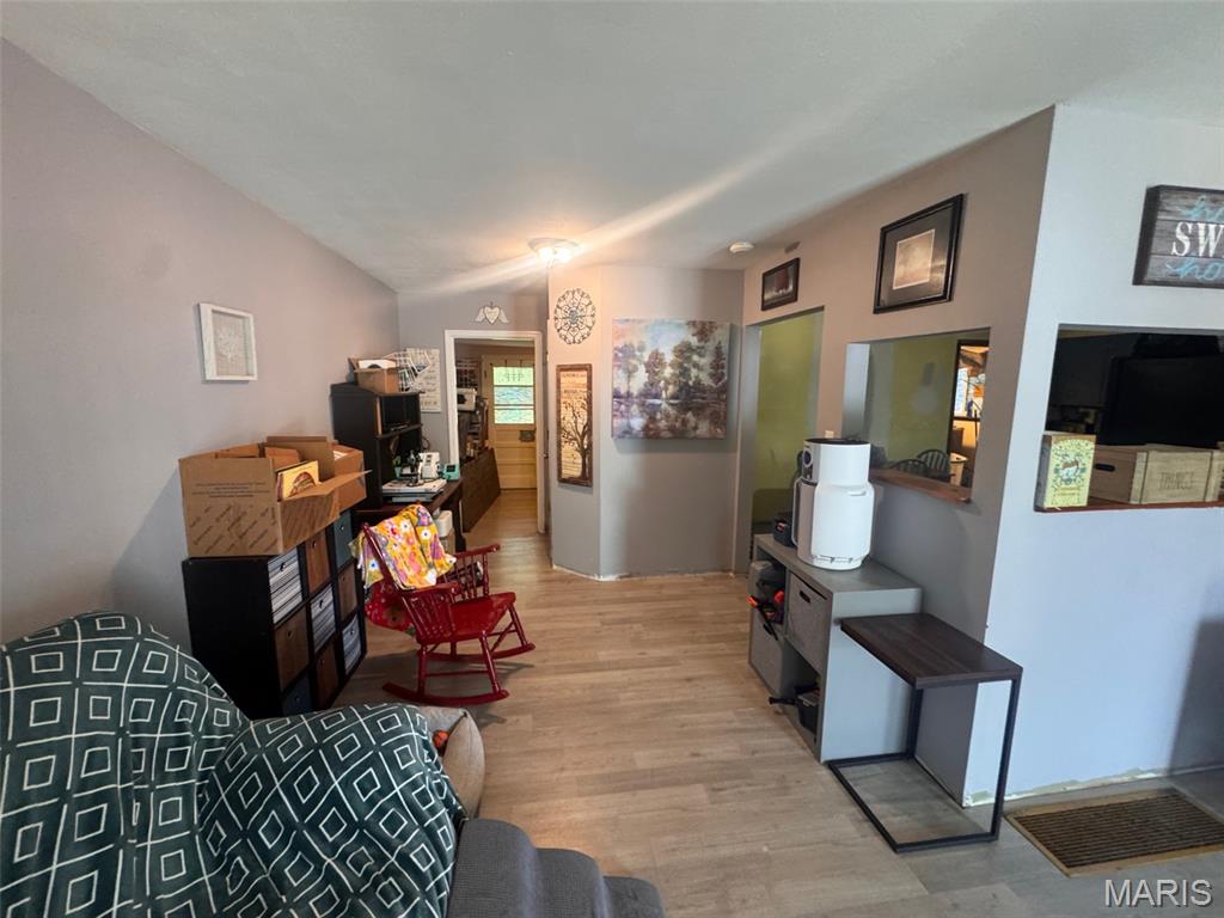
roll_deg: -2.5
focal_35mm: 14
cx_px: 612
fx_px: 495
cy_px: 459
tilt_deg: -9.4
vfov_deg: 85.7
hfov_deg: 102.1
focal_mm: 2.22
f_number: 2.2
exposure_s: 1/60
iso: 500
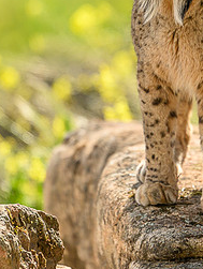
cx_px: 165
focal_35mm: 1446
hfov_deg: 1.0
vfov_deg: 1.4
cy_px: 54
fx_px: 11278
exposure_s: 1/2000
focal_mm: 560
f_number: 4
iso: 320
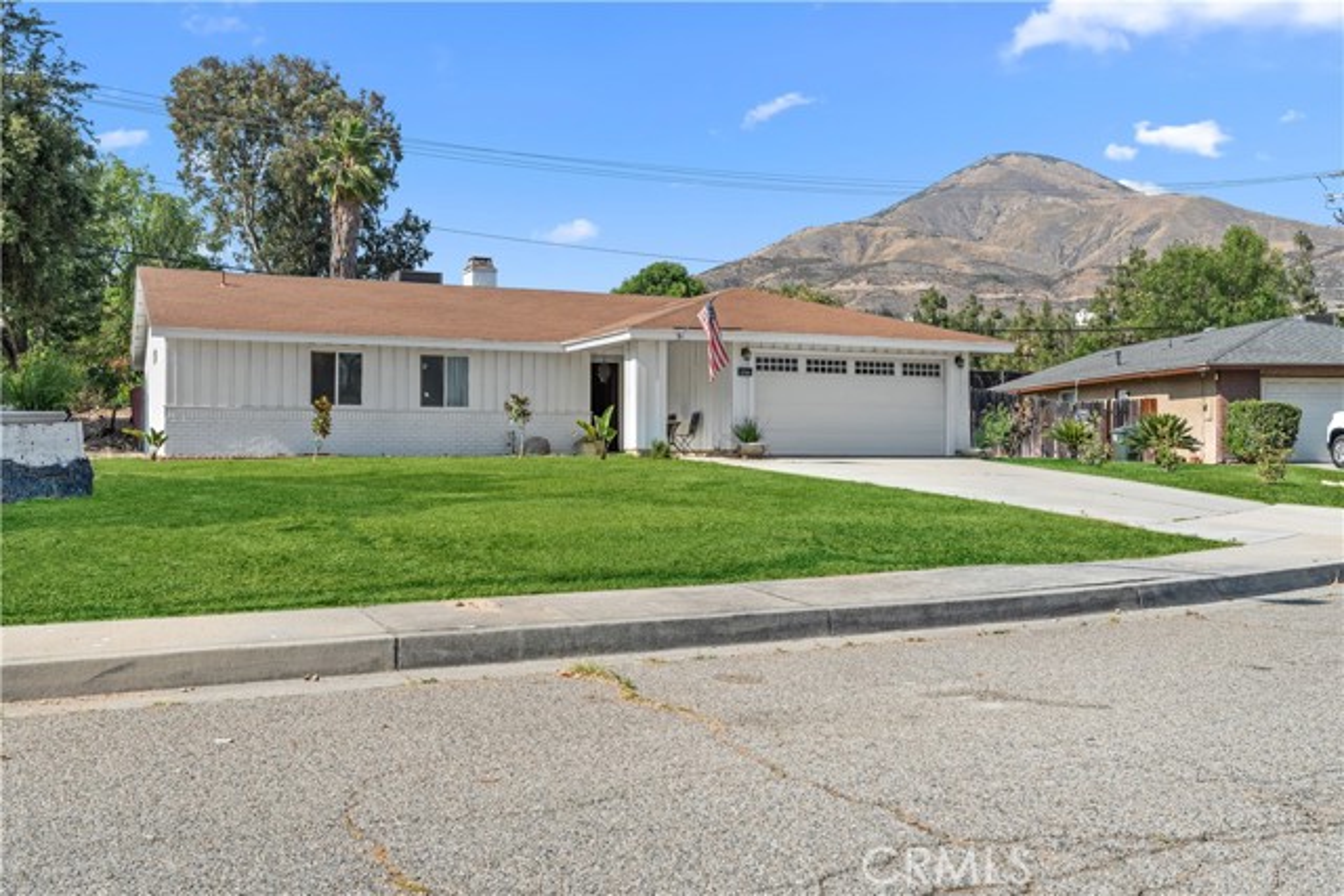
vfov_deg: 37.9
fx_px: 1307
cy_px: 448
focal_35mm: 35
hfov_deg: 54.4
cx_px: 672
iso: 800
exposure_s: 1/1250
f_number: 8
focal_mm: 35
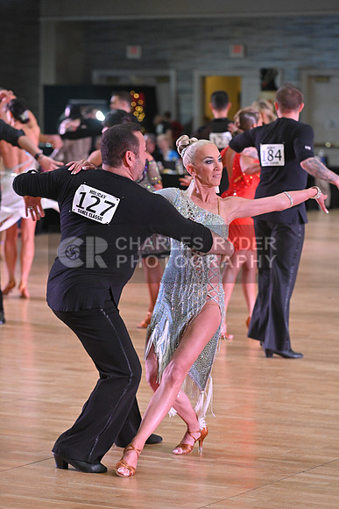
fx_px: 1906
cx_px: 170
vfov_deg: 15.2
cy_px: 254
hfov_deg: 10.2
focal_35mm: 135
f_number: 5
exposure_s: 1/320
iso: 3200
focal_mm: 135
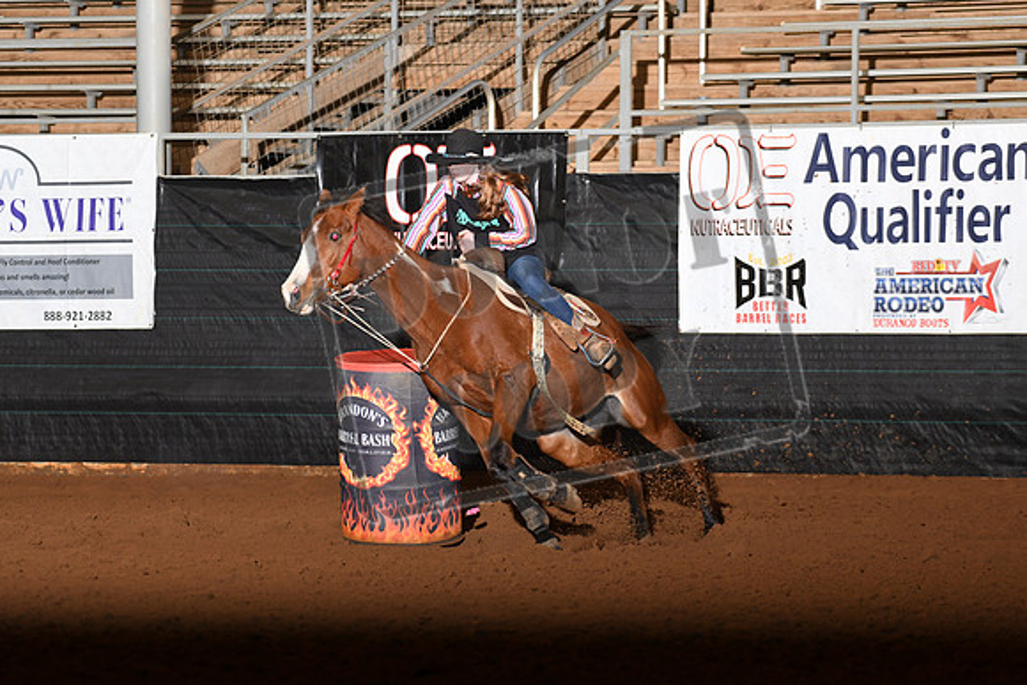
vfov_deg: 6.5
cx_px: 514
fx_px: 5992
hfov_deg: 9.8
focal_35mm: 210
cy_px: 342
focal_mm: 210
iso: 1000
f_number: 5.6
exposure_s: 1/250
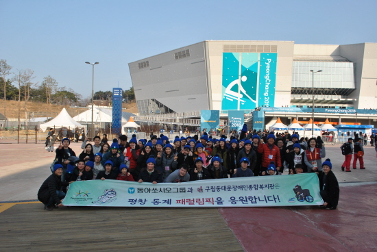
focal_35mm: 30
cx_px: 188
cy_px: 126
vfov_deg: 43.7
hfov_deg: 61.9
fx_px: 314
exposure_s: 1/200
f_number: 7.1
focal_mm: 20
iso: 100
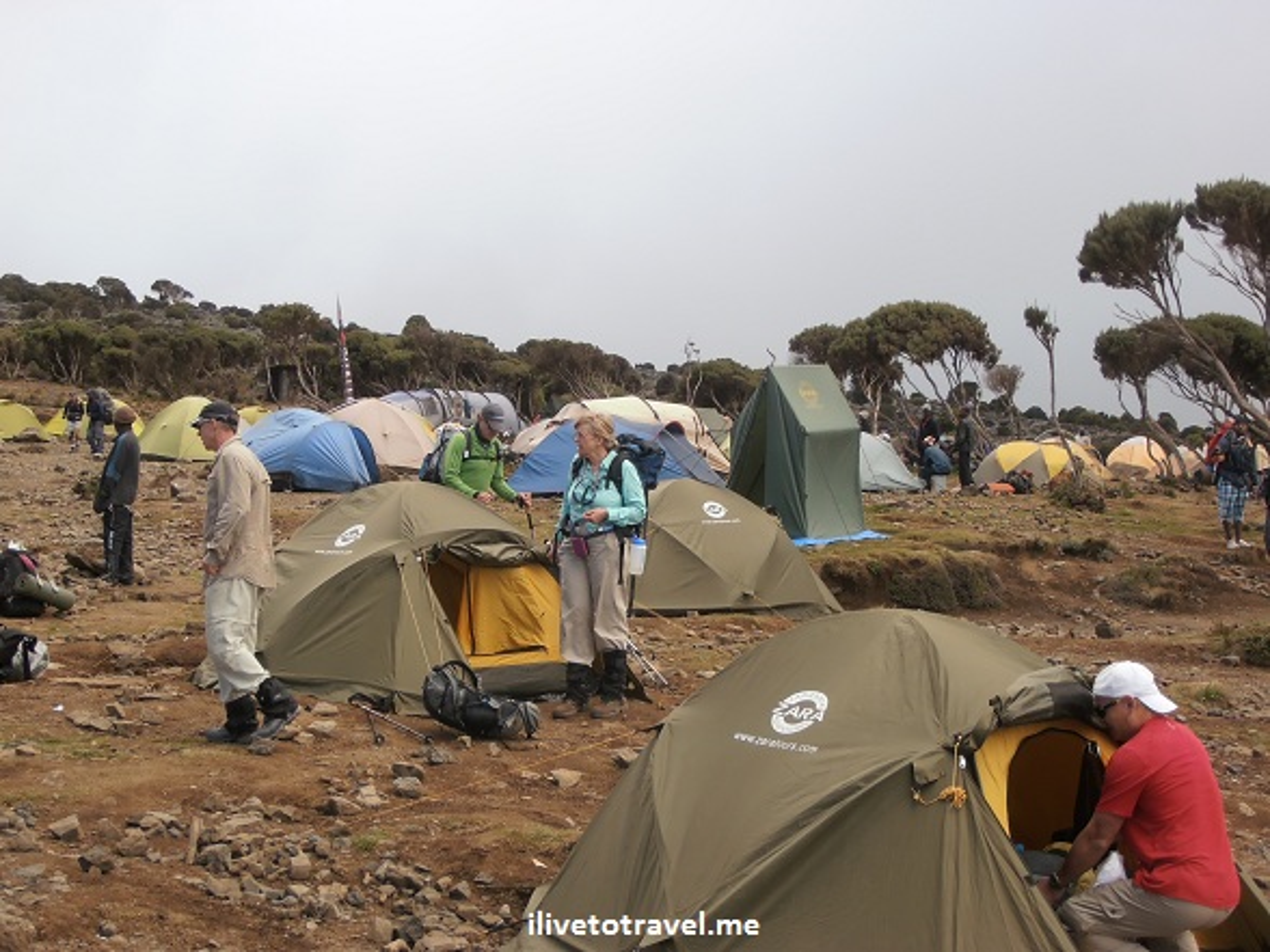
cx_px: 635
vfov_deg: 23.3
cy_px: 476
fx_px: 2311
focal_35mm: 63
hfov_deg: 30.7
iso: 80
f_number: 4.5
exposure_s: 1/250
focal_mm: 11.17
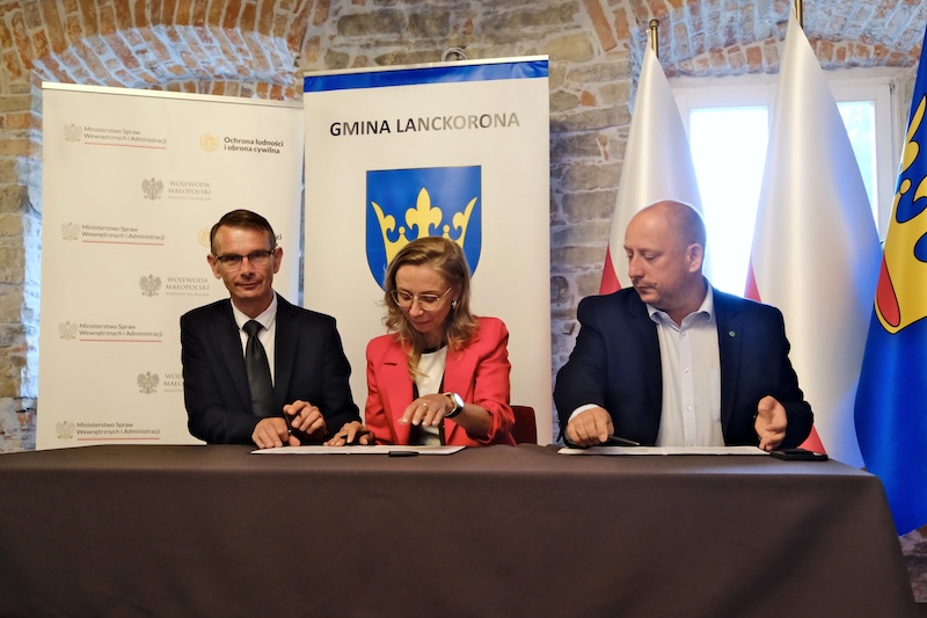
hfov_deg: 50.7
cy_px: 309
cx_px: 464
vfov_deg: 35.0
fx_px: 978
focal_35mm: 38
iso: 2500
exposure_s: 1/80
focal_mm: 25.3
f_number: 4
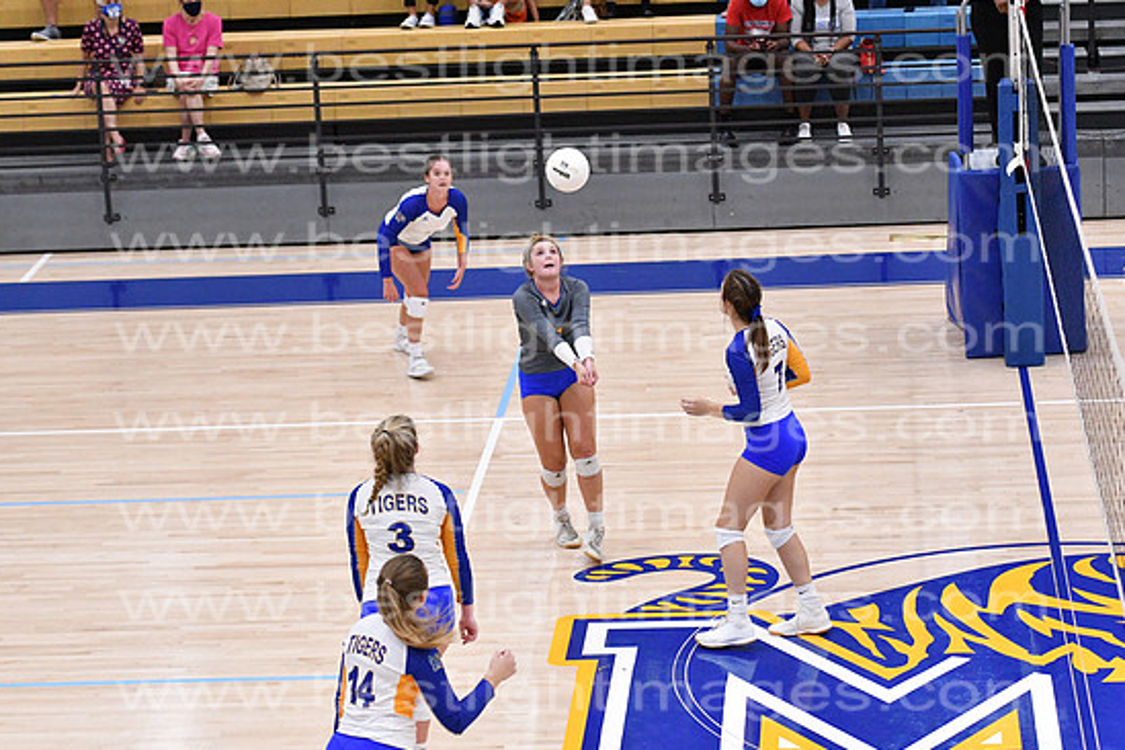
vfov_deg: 12.3
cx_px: 582
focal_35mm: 111
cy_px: 382
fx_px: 3468
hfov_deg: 18.4
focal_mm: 70
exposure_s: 1/1000
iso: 6400
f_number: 3.2
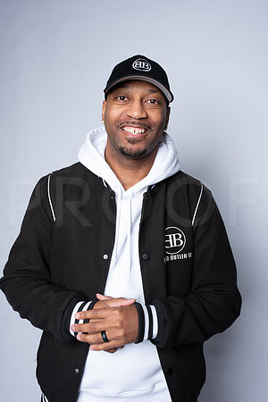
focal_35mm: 35
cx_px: 134
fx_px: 391
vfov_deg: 54.4
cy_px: 201
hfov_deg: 37.9
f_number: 6.3
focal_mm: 35
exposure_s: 1/200
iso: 250
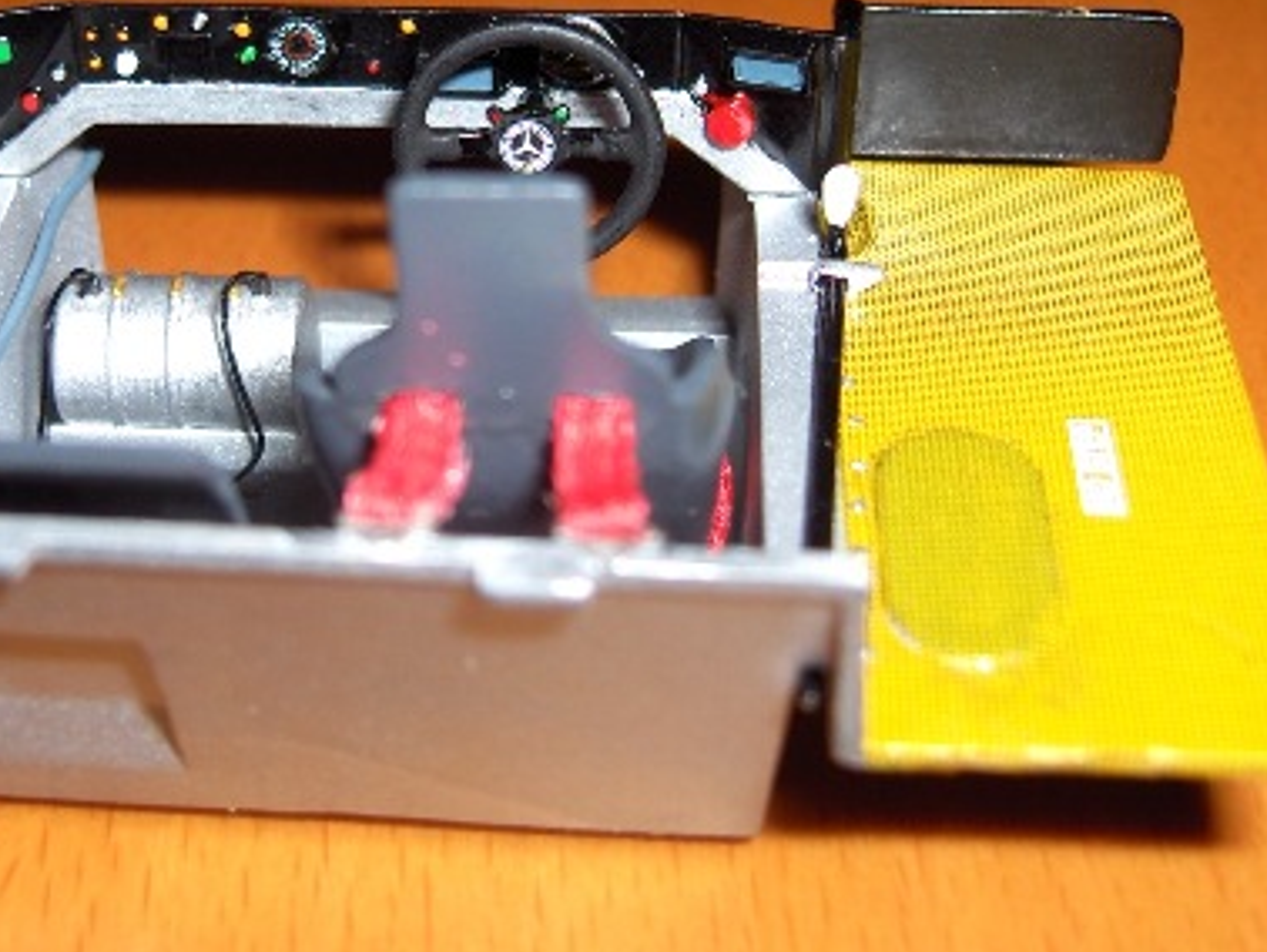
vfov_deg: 22.2
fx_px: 2417
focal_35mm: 66
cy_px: 362
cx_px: 385
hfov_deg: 29.1
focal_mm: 8
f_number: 4.8
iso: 100
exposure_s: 1/60
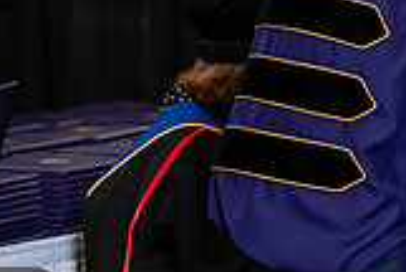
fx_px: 2847
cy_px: -19
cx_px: 623
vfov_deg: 5.5
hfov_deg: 8.0
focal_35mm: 252
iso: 1250
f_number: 4.5
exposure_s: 1/200
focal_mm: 70
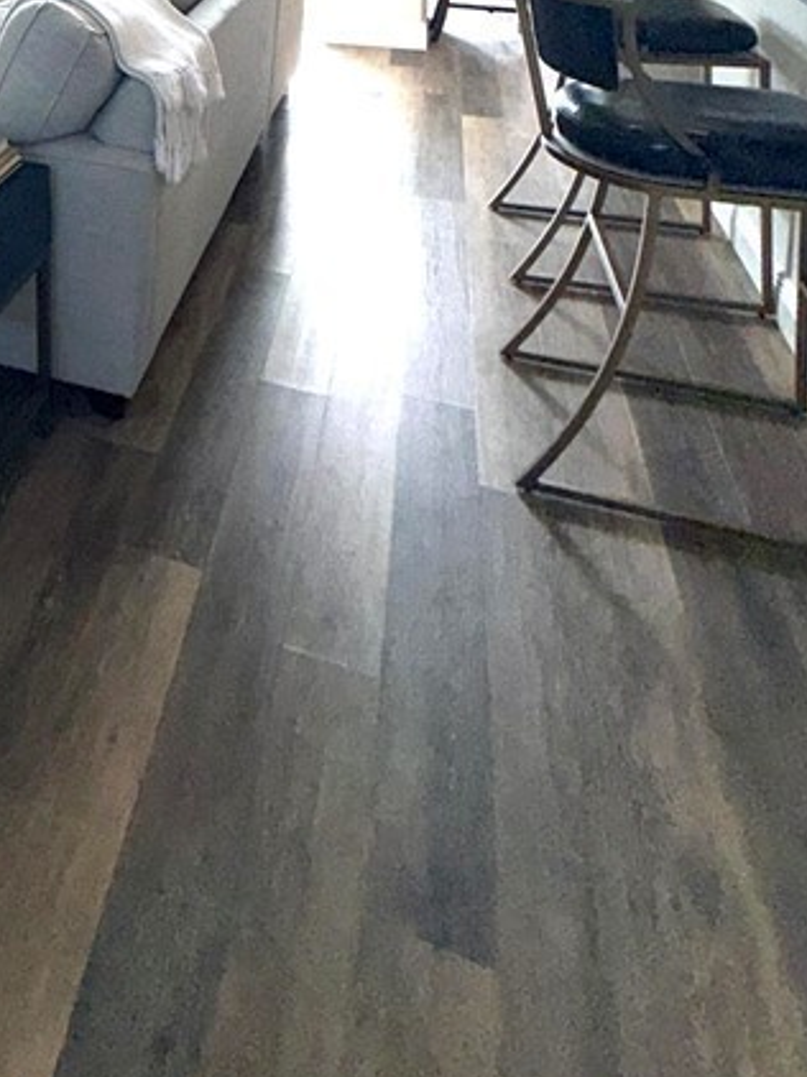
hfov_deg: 34.9
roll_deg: +2.0
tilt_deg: -6.4
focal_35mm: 34
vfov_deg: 42.3
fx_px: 1058
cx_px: -112
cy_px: -112
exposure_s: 1/120
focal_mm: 2.22
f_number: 2.2
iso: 32
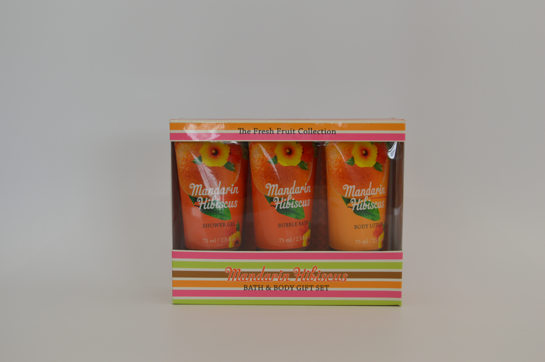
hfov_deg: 41.1
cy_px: 181
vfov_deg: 28.0
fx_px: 726
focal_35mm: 48
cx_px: 272
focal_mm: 32
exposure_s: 1/125
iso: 220
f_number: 5.6
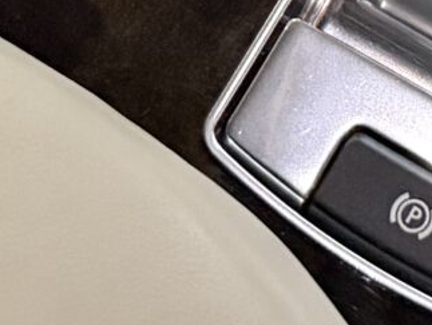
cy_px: -693
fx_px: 2374
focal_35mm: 190
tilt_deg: -59.9
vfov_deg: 6.9
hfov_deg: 10.2
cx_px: 548
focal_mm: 6.76
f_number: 1.78
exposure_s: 1/33
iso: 1000
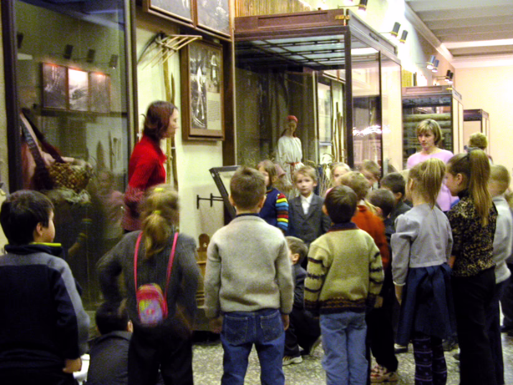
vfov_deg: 24.0
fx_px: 904
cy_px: 192
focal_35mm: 61
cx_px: 256
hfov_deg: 31.7
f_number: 3.2
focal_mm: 15.7
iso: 400
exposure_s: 1/4
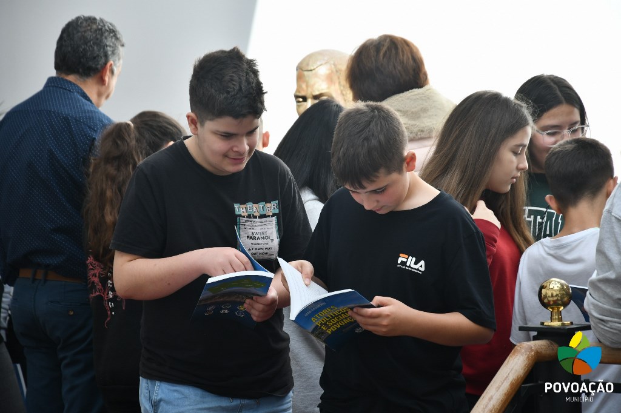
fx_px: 2707
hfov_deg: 13.1
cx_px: 310
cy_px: 206
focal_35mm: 157
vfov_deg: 8.7
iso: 200
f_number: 5.6
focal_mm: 105
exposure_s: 1/250
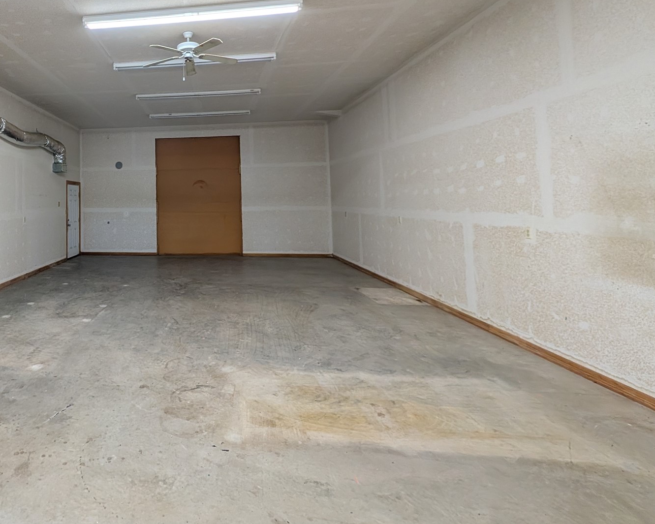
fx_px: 349
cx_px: 156
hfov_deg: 79.1
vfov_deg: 71.7
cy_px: 176
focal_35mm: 18
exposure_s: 1/120
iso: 65
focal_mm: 2.02
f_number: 1.7
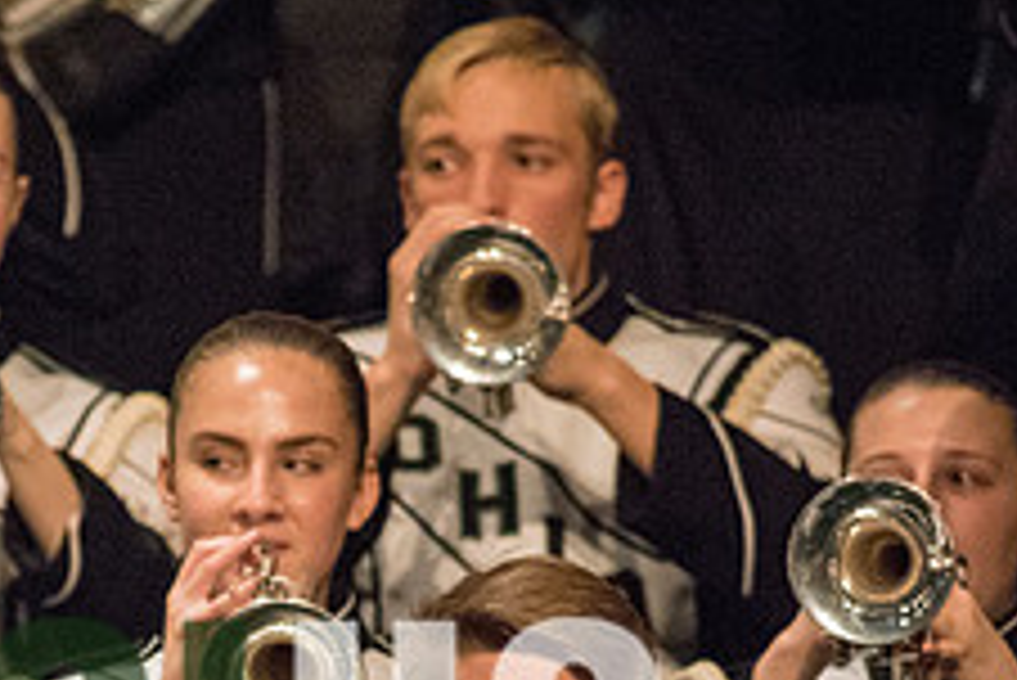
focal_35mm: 1538
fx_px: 43475
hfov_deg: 1.3
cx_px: 320
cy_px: 831
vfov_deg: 0.9
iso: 4000
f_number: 5.6
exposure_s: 1/320
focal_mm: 600
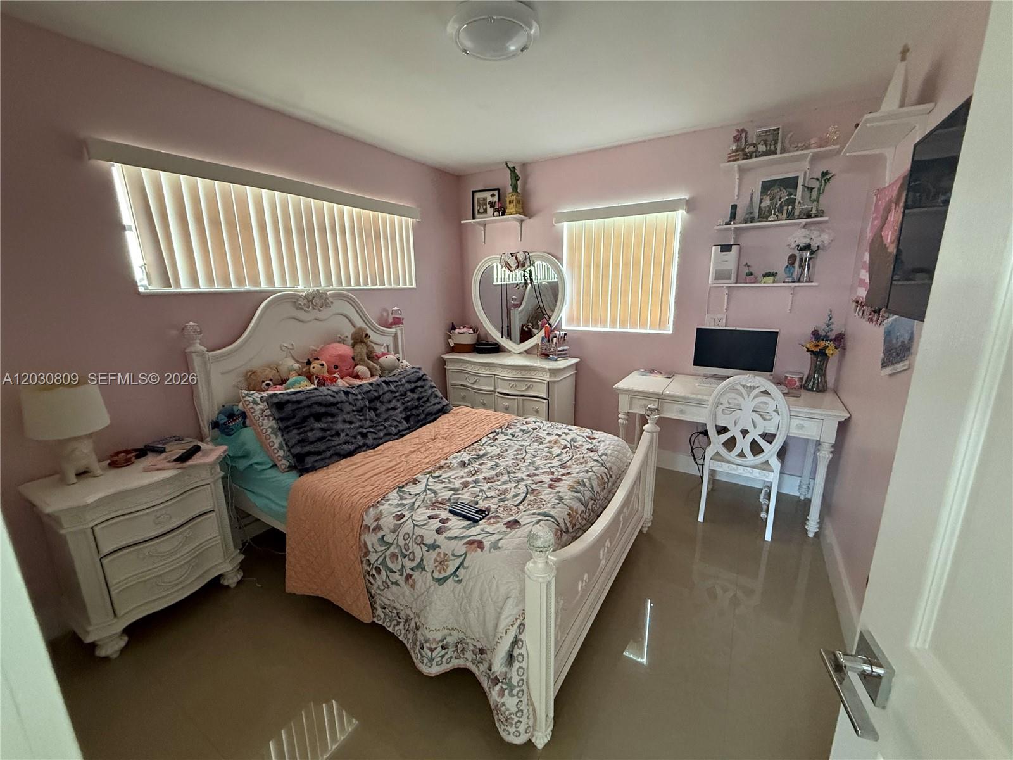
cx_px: 506
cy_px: 380
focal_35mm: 14
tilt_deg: -12.7
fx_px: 410
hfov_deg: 102.1
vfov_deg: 85.7
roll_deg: +1.2
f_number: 2.2
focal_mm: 2.22
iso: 640
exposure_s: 1/60
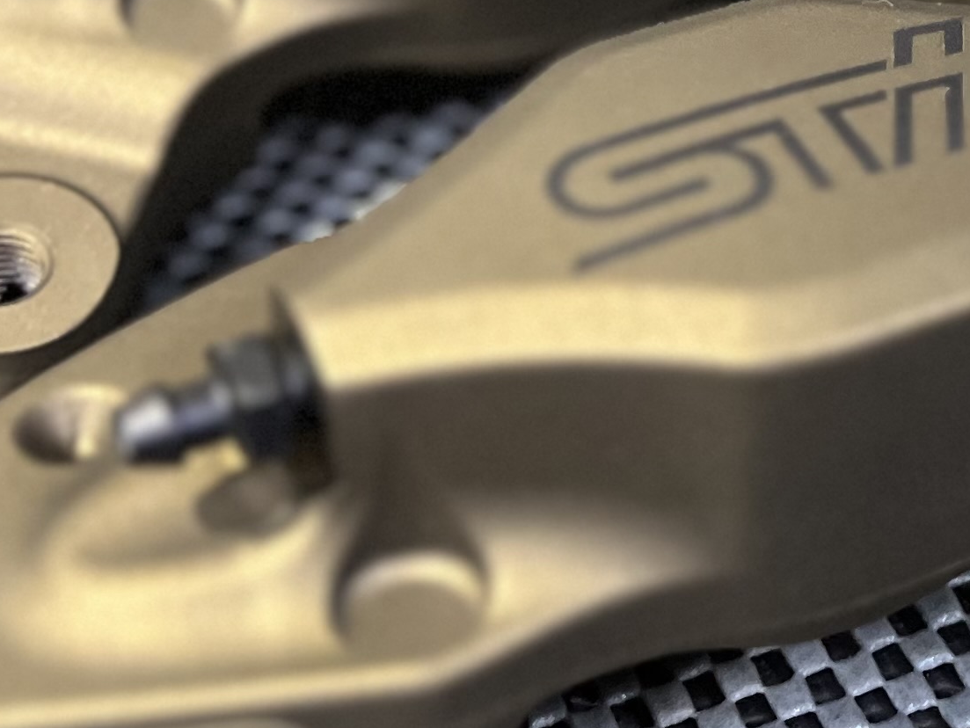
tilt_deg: -36.3
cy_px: 154
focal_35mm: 95
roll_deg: -3.7
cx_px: 1142
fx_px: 2663
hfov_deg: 19.5
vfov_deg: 15.5
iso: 400
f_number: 1.5
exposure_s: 1/50
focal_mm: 5.7
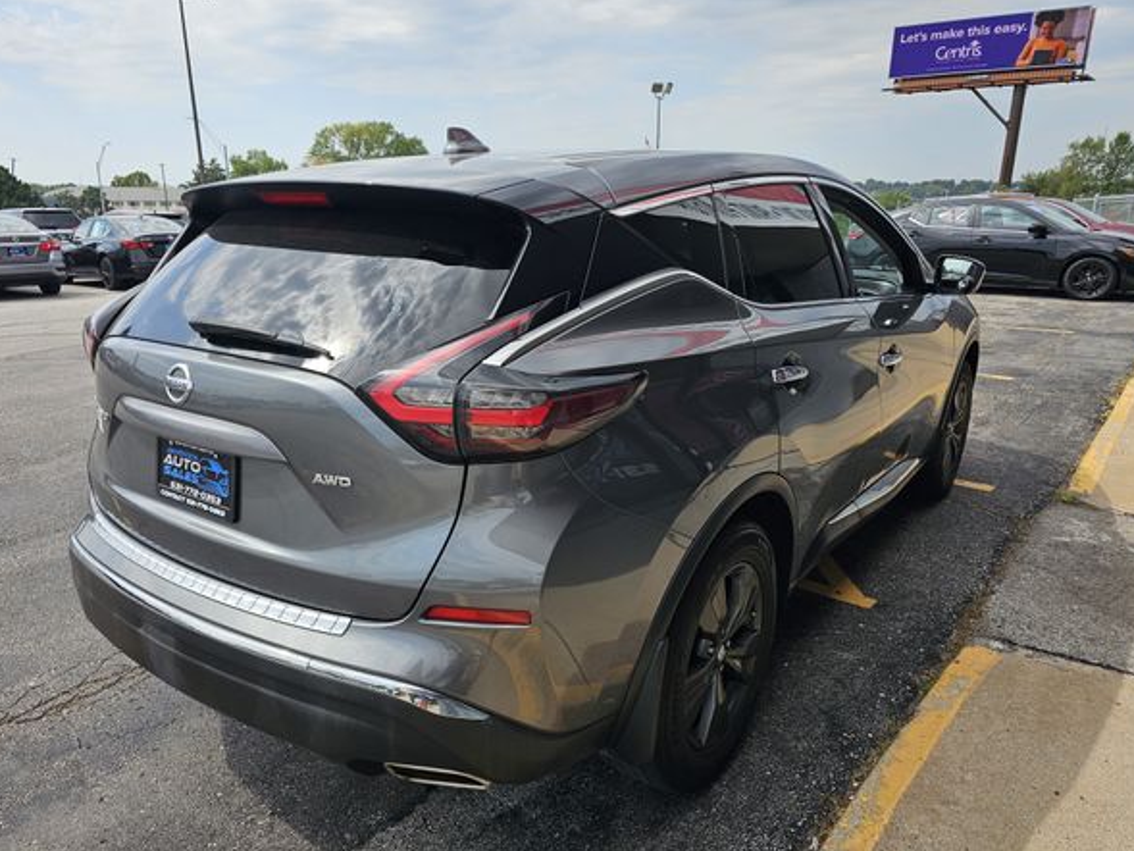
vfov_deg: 54.9
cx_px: 541
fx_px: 819
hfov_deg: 69.3
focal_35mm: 25
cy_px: 454
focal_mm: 6.3
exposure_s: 1/626
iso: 10
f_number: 1.7
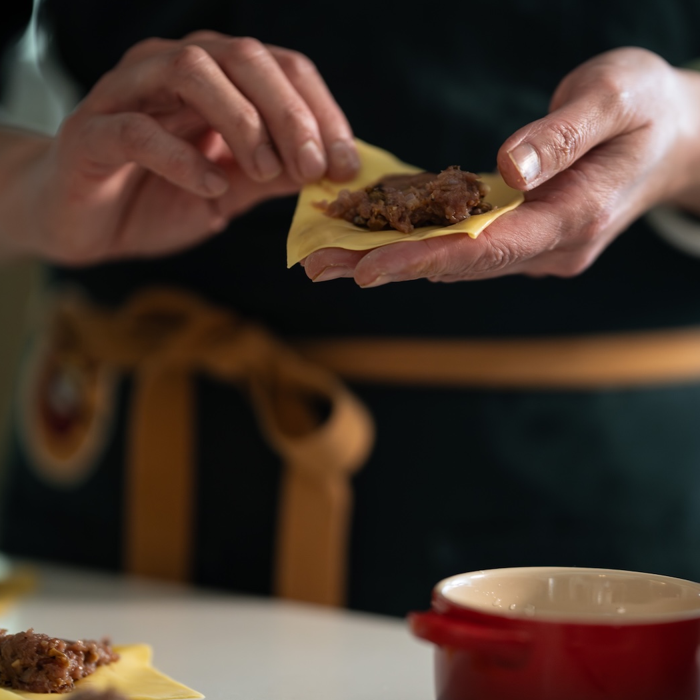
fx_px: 3111
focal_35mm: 136
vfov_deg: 12.8
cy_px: 349
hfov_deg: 12.8
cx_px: 492
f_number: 1.4
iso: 1250
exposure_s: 1/500
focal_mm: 105
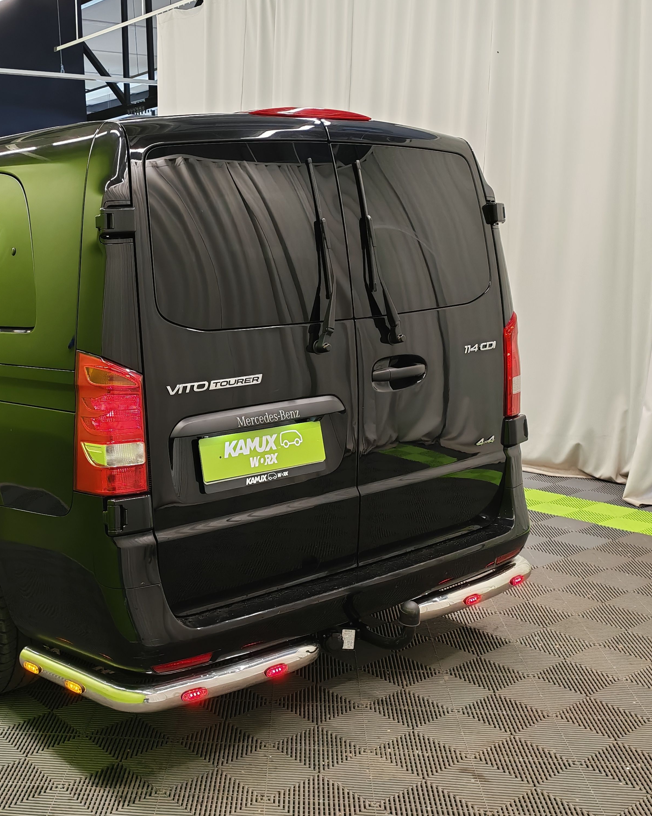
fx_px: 965
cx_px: 137
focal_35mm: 40
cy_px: 412
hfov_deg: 36.2
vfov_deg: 45.8
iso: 640
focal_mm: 6.12
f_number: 1.9
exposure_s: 1/100
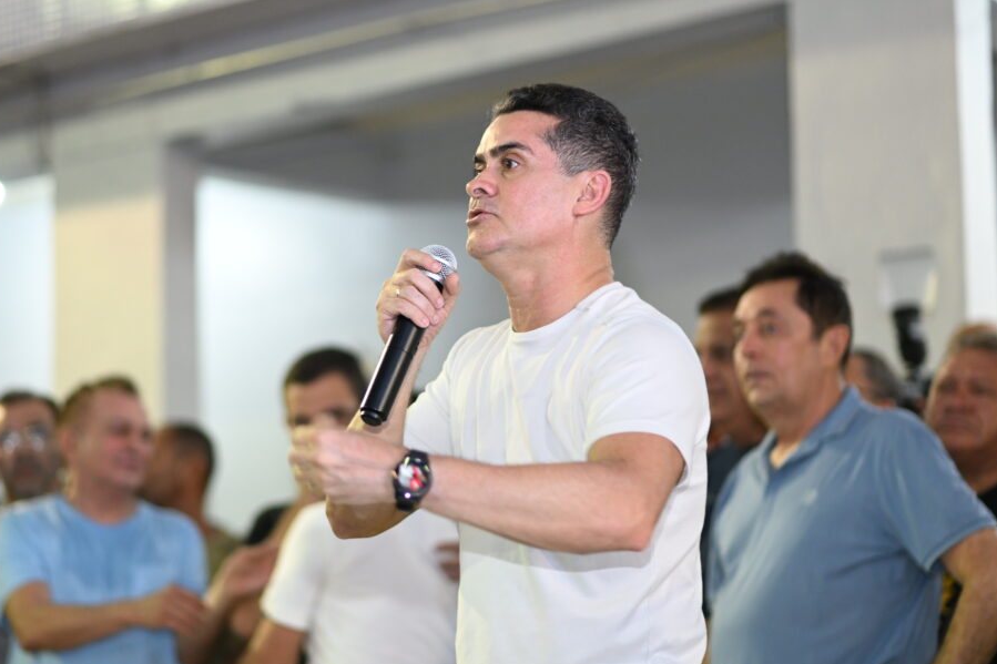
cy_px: 321
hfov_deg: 20.2
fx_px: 2796
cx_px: 417
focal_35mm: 101
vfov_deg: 13.5
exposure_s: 1/160
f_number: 1.8
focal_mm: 85
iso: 1250
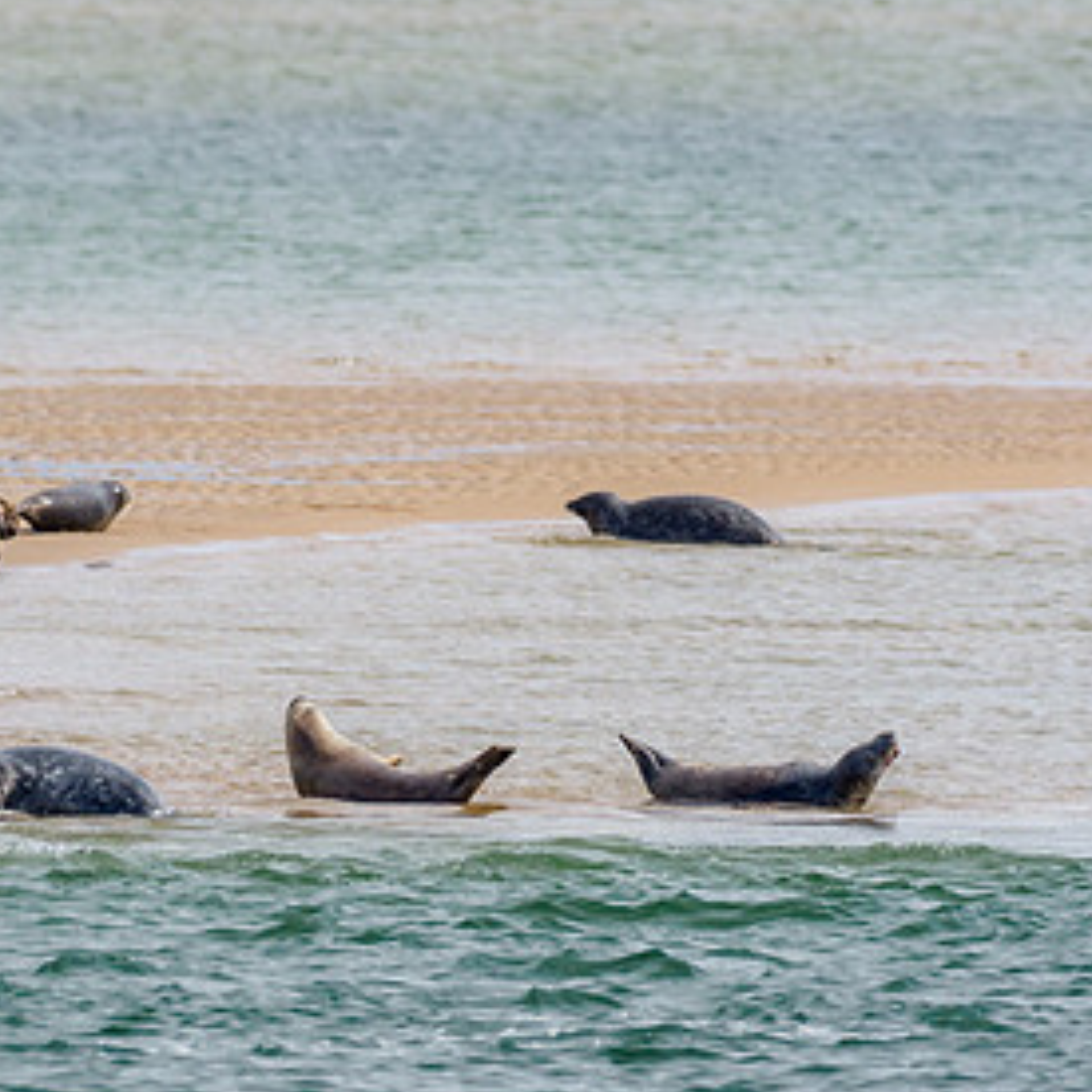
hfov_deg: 1.4
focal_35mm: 1262
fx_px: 45041
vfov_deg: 1.4
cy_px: 754
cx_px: -156
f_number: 4.5
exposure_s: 1/1250
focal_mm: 300
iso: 200
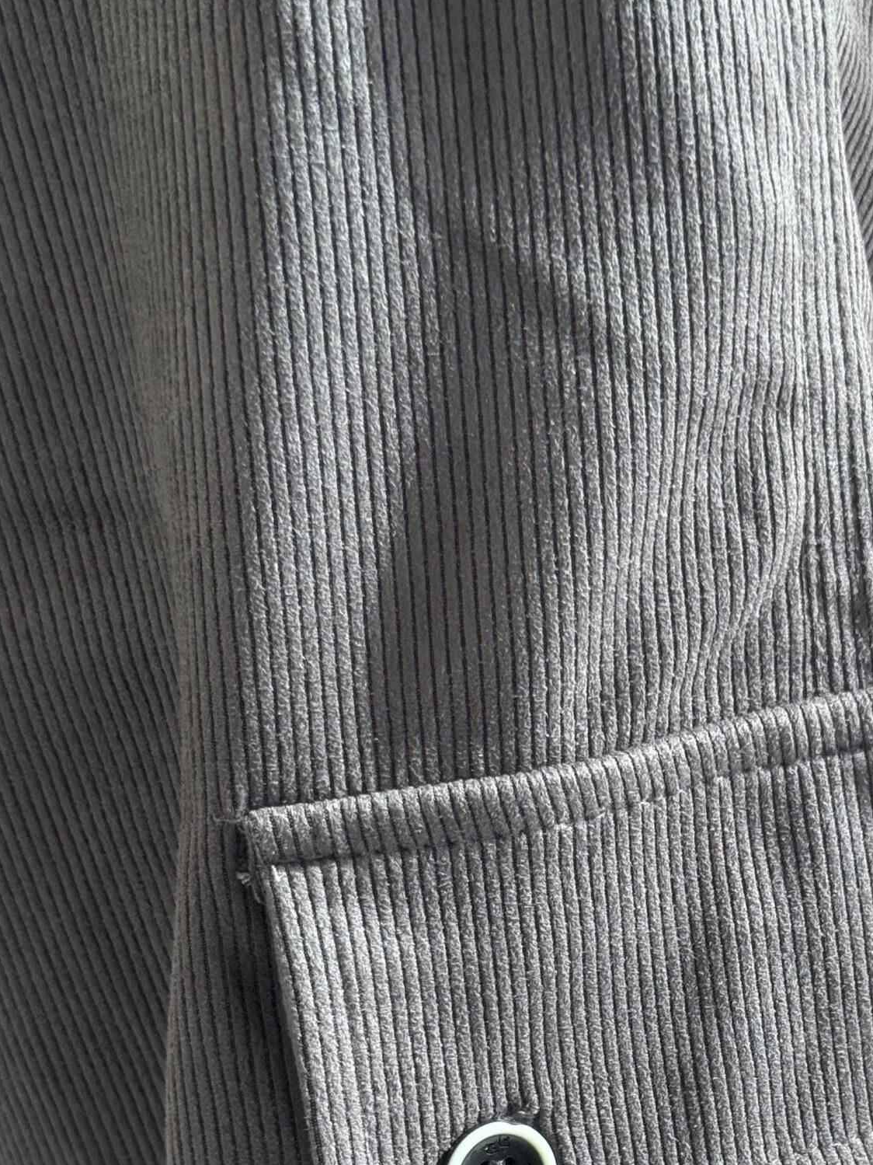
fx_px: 2758
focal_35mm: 82
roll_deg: -3.7
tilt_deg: -10.7
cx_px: 739
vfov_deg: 23.4
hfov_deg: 17.8
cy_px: 992
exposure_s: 1/121
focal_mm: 6.76
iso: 80
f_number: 1.78
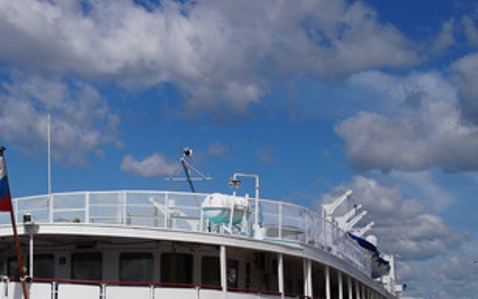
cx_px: 112
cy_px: 265
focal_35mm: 70
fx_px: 912
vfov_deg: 18.3
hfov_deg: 28.9
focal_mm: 22
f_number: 10
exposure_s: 1/500
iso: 100
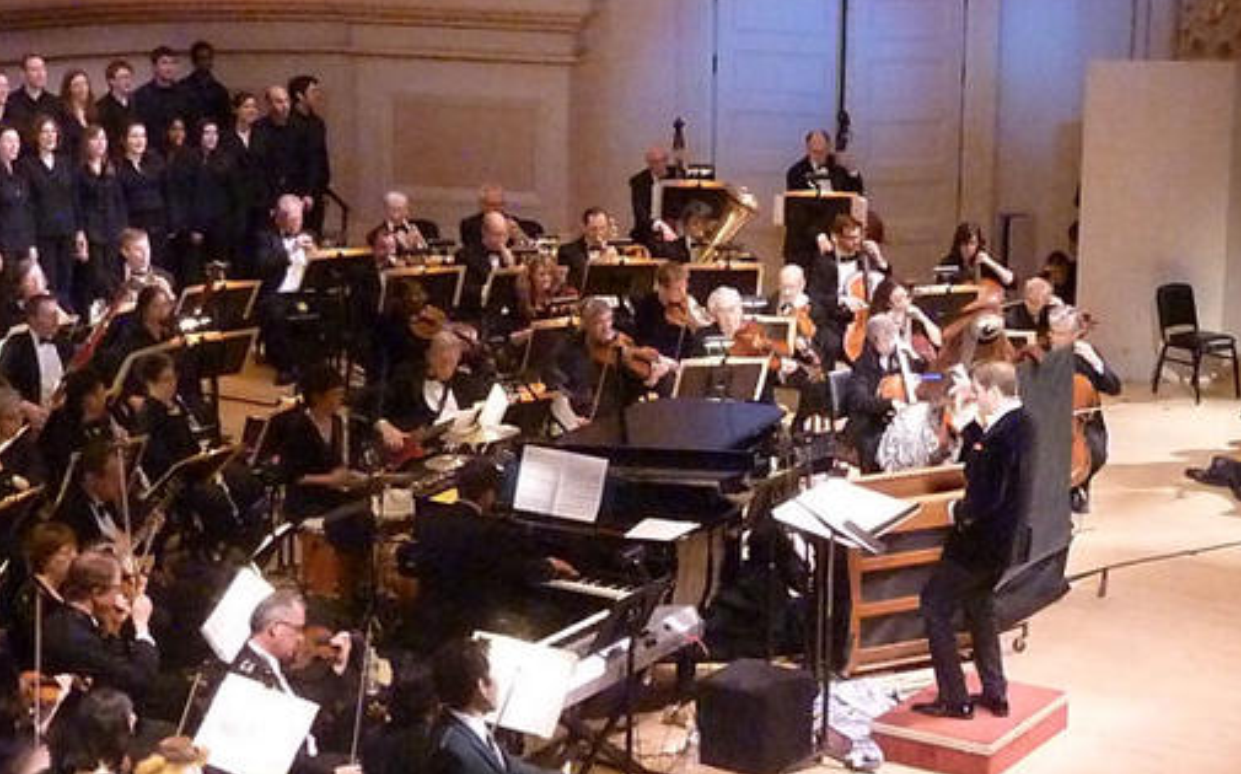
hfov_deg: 25.2
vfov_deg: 15.9
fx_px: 2772
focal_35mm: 82
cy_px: 344
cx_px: 757
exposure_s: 1/40
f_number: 4.5
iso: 3200
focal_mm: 10.9
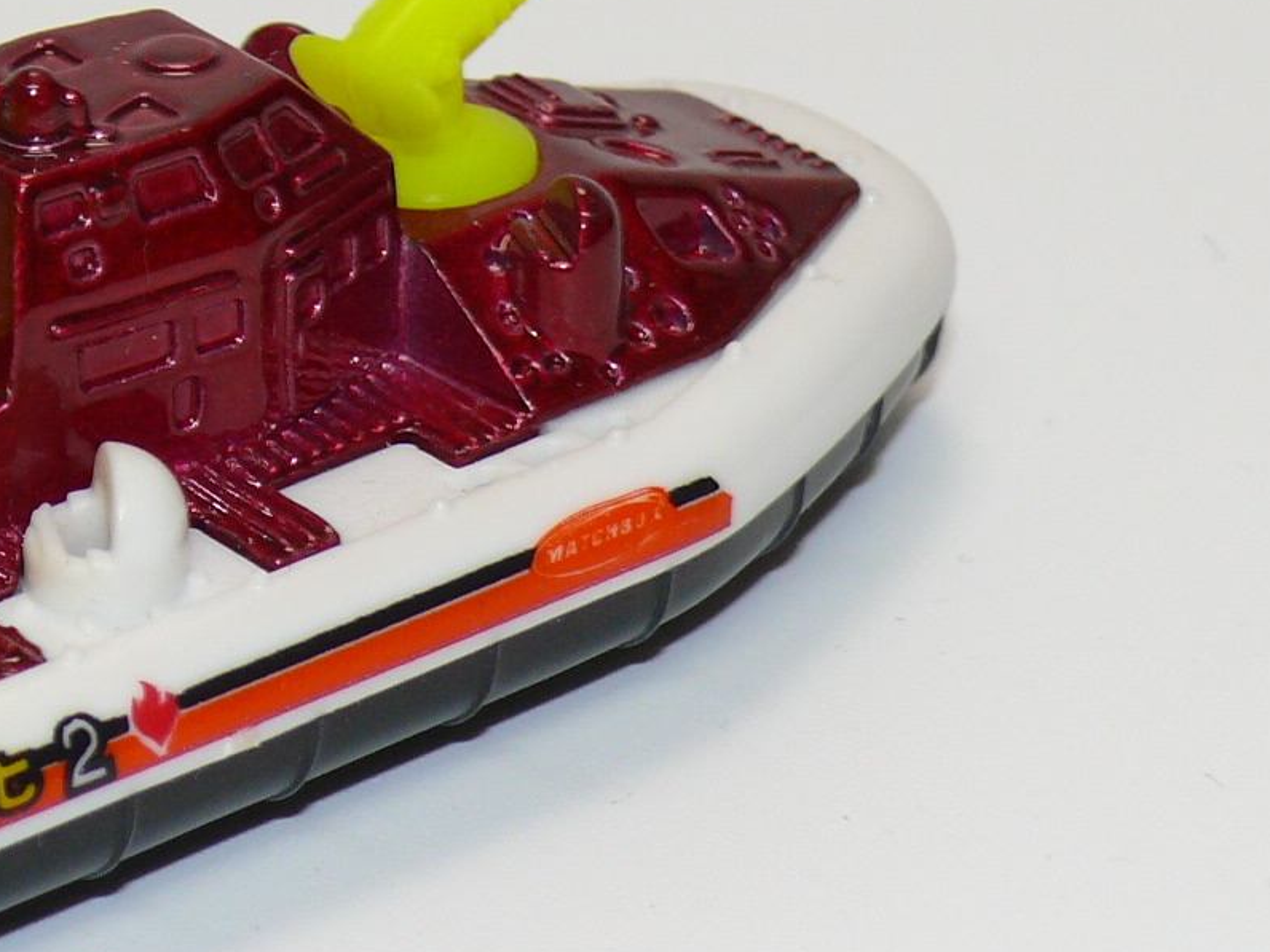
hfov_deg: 10.3
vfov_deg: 7.8
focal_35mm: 191
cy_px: 346
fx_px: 7007
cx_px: 43
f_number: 4
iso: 100
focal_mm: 12.8
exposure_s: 1/30
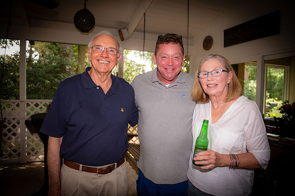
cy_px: 98
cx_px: 148
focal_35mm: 24
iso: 64
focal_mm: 24
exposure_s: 1/60
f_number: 3.5
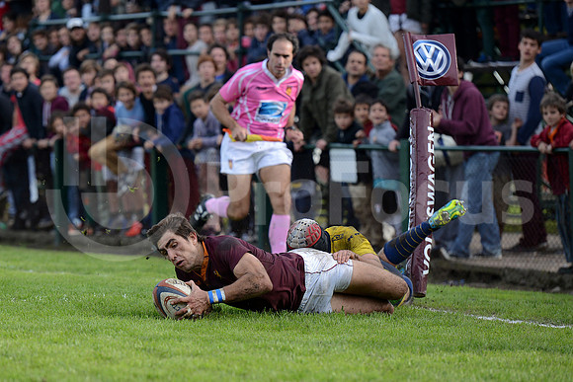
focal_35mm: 175
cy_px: 191
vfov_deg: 7.9
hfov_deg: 11.7
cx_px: 286
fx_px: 2786
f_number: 4
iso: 500
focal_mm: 175
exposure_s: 1/1600
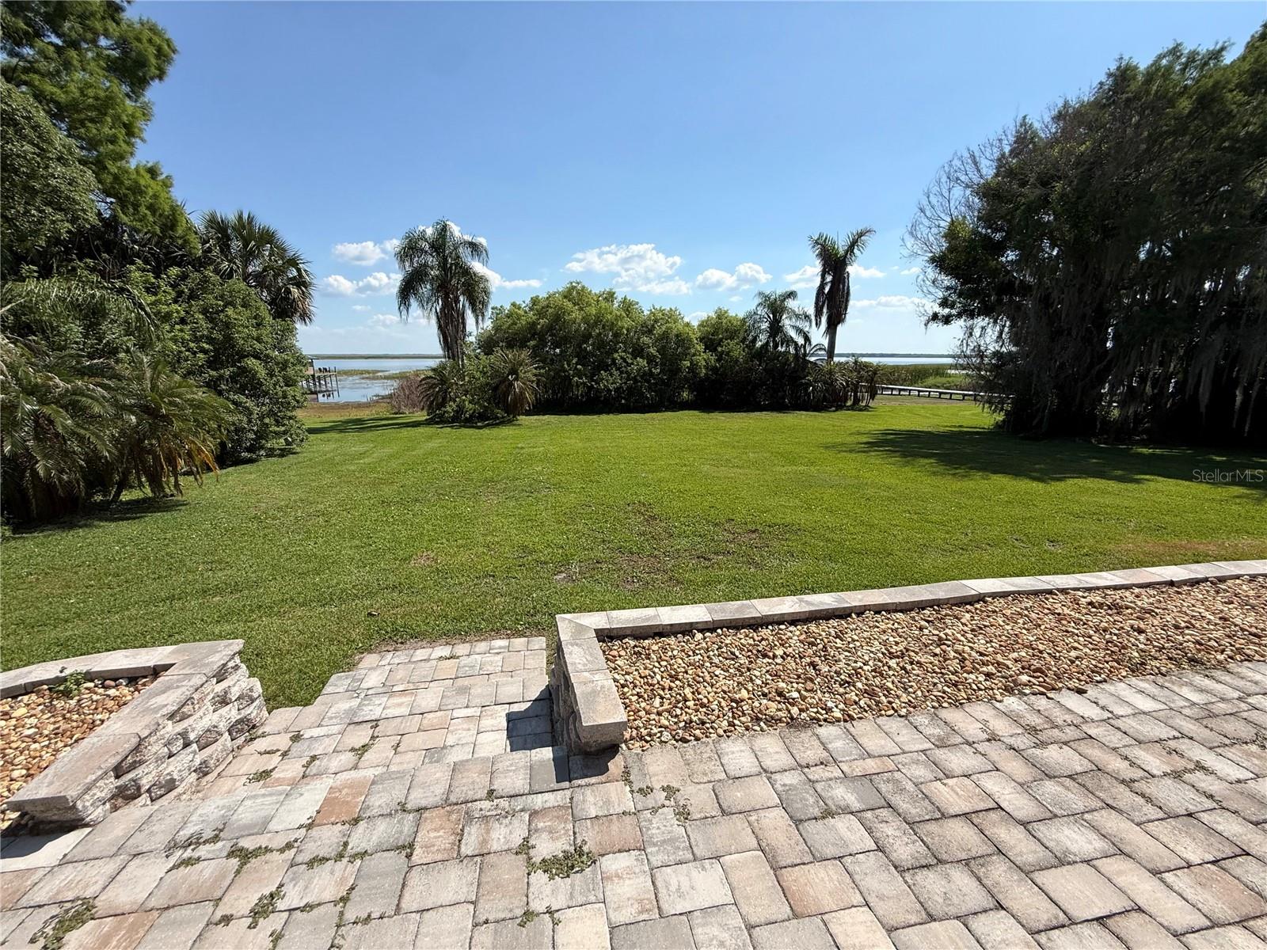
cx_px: 634
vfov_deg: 85.7
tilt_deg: -12.3
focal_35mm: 14
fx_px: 512
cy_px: 475
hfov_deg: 102.1
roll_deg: -0.1
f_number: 2.2
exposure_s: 1/2165
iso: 50
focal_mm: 2.22
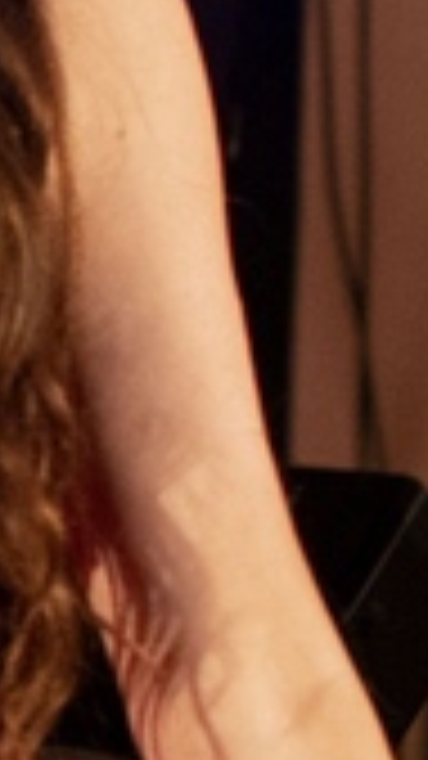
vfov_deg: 4.3
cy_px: 234
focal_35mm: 497
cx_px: -2217
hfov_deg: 2.3
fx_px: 10032
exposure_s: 1/80
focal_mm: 50
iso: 2000
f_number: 2.2
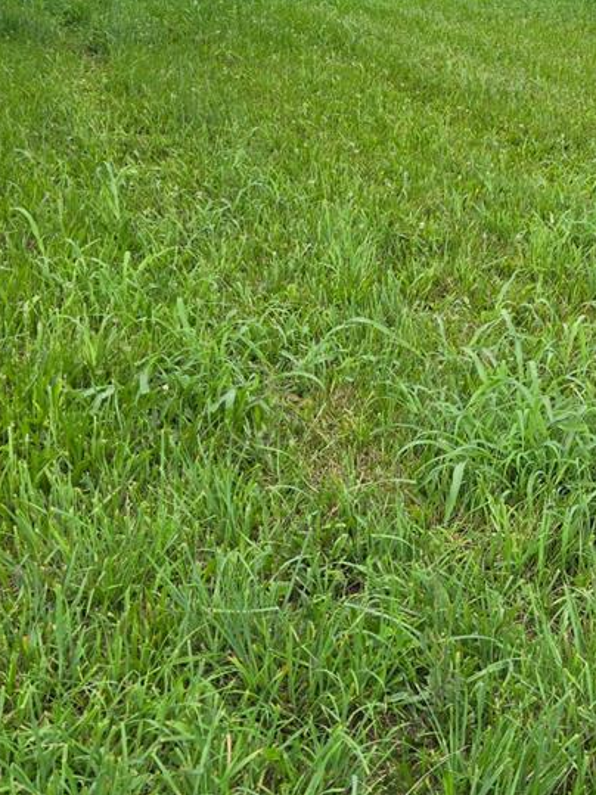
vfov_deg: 30.1
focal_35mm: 64
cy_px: 277
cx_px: 613
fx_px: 1470
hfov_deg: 22.0
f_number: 1.8
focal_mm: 5.4
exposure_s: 1/1167
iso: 25
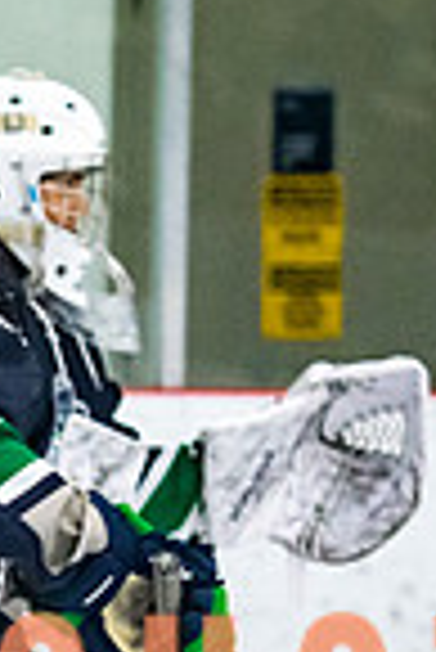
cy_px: 609
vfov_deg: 2.8
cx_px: -777
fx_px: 13555
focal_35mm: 748
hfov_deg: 1.8
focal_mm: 110
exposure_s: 1/640
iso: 1800
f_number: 2.8
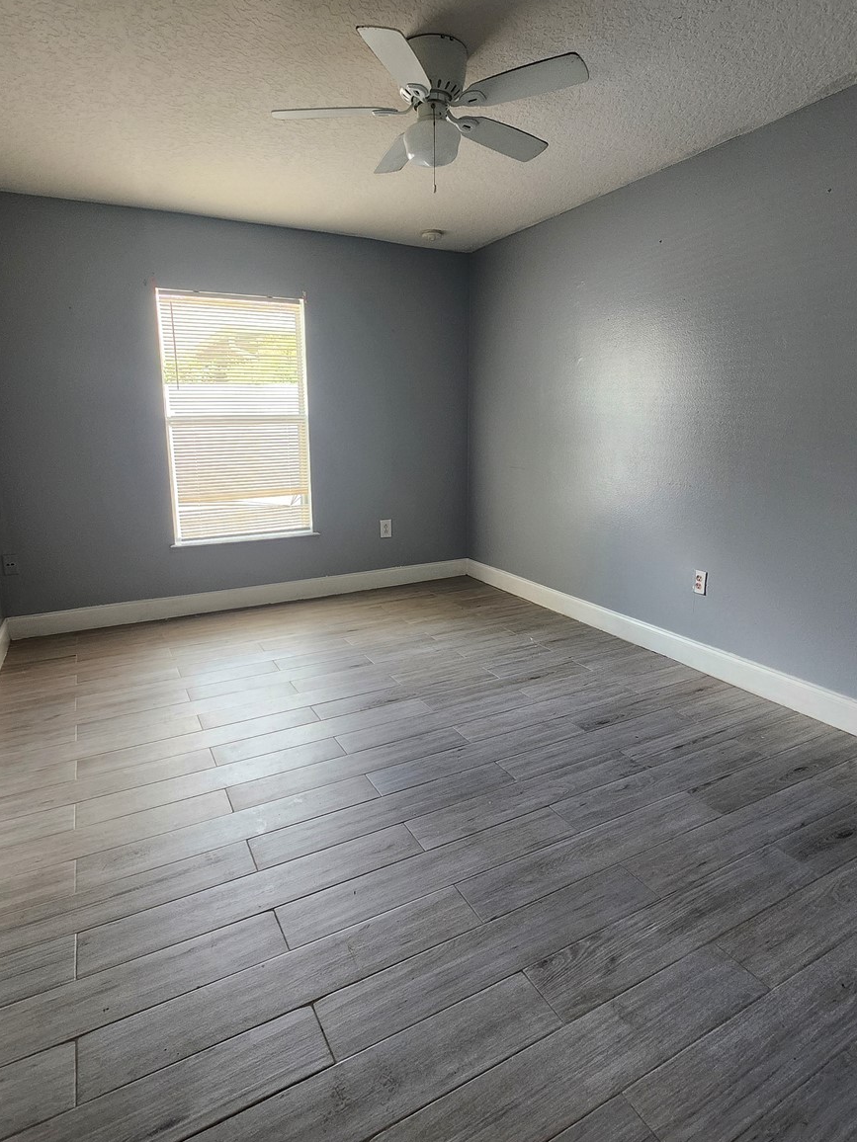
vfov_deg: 87.7
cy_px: 553
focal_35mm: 18
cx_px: 422
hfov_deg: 71.6
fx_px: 594
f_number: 2.2
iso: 125
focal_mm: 1.74
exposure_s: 1/60
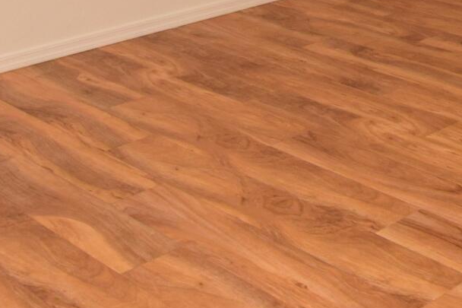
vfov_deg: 16.9
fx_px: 949
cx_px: 404
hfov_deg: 26.5
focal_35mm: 74
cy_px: -132
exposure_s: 1/100
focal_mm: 10
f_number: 9
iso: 400
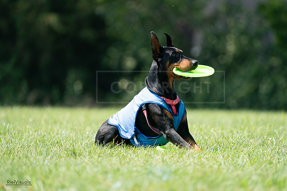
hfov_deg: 3.4
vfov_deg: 2.3
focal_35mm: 600
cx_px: 144
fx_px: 4784
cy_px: 96
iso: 2500
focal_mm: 600
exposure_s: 1/4000
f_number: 6.3
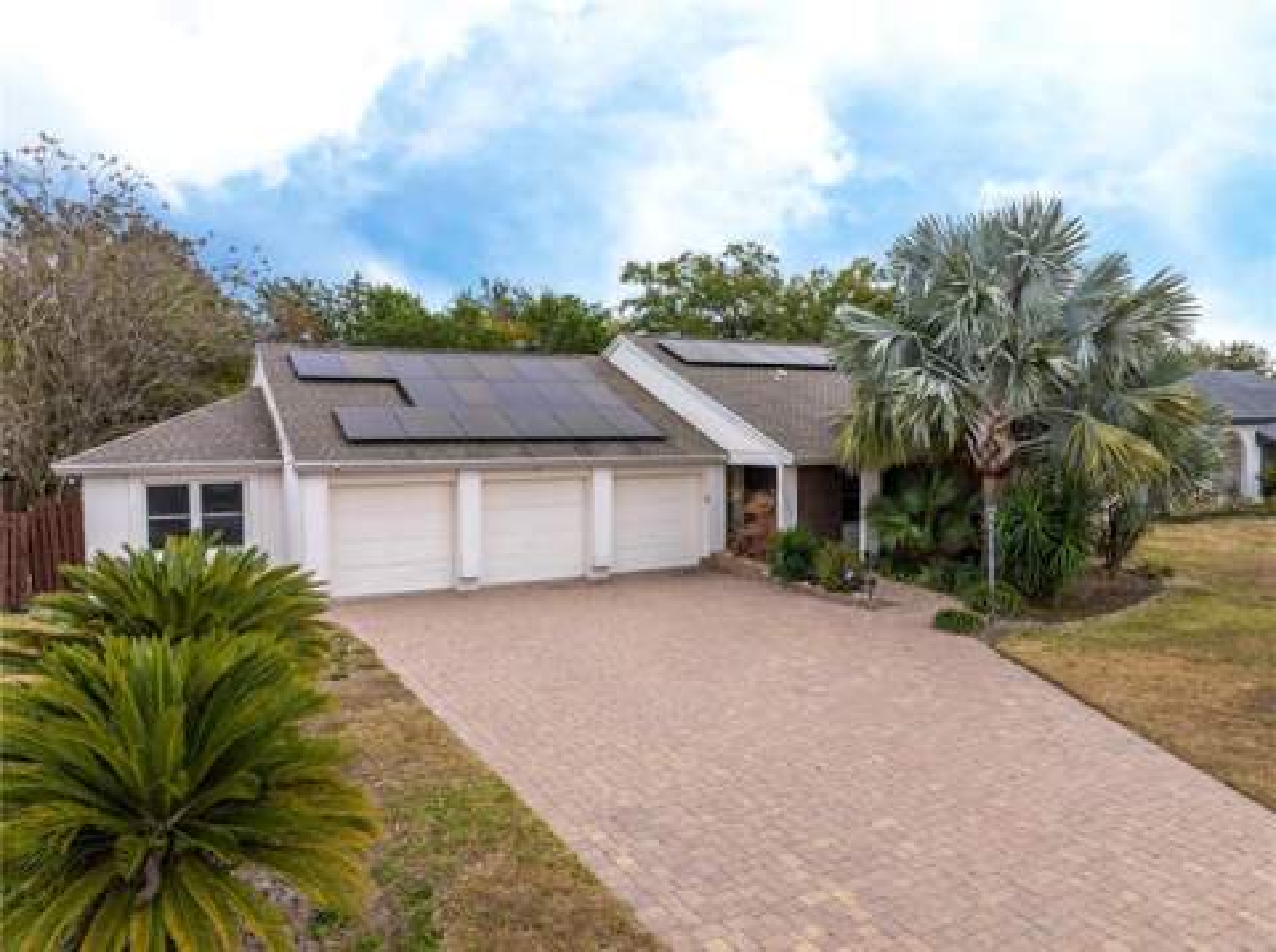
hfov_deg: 71.7
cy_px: 476
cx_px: 638
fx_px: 883
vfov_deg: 56.6
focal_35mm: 24
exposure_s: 1/200
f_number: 2.8
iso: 100
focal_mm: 12.29
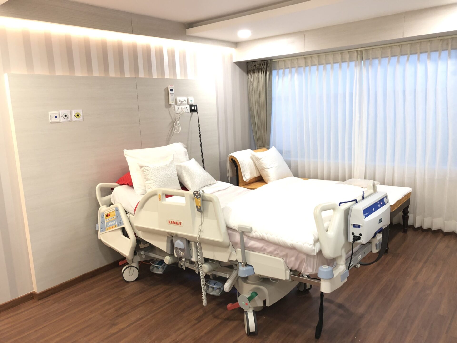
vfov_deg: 49.7
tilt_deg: -8.0
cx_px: 228
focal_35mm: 28
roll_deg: +3.5
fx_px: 370
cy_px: 172
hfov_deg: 63.4
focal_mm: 4
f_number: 1.8
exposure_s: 1/17
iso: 64
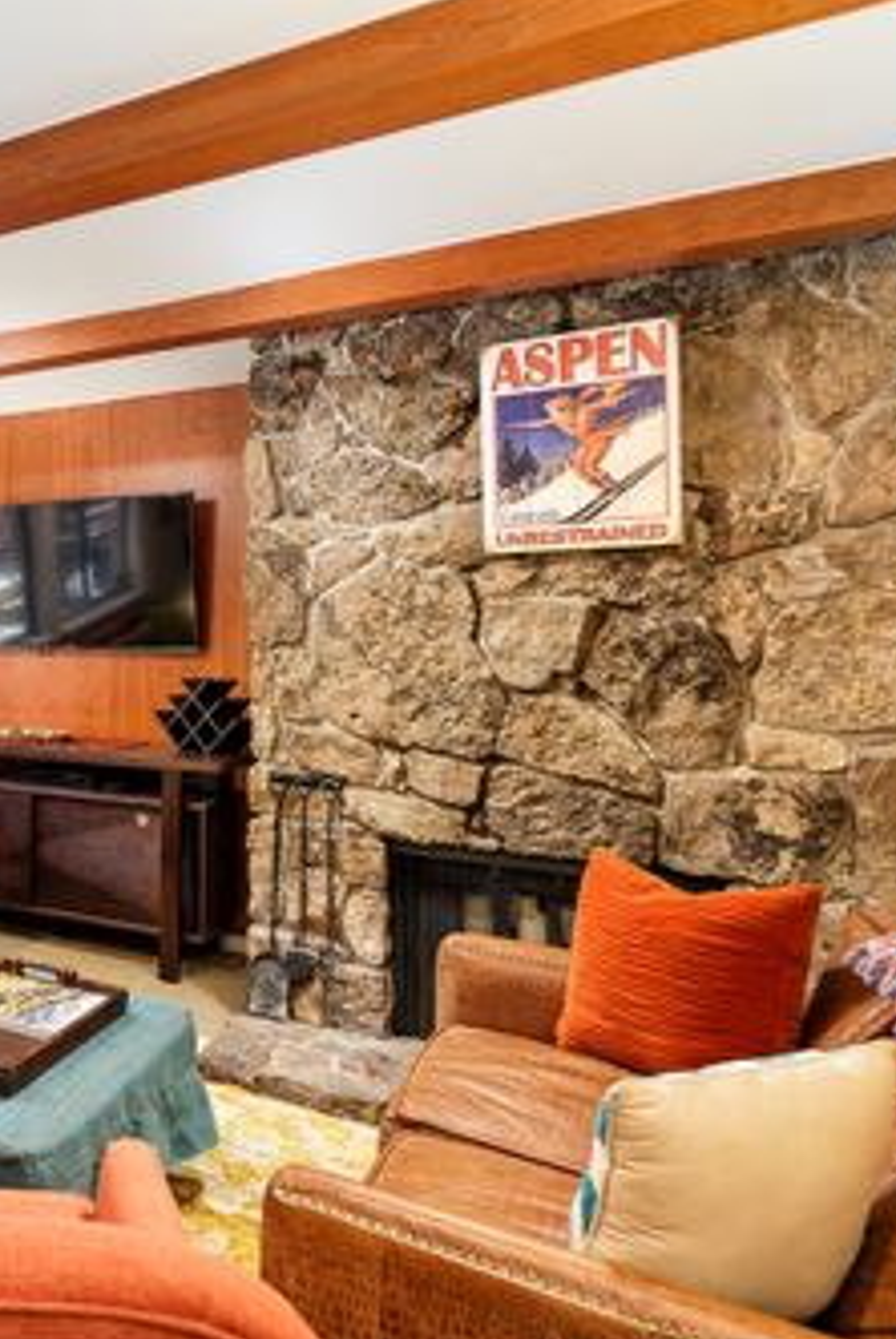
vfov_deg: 69.3
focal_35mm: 26
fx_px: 969
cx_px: -85
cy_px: 672
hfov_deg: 40.4
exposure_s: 1/13
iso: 400
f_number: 7.1
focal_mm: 17
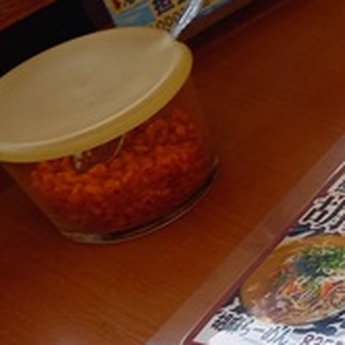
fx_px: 958
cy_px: 129
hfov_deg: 16.6
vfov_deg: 20.4
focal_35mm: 85
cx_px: 644
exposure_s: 1/50
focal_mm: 4.65
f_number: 1.8
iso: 64
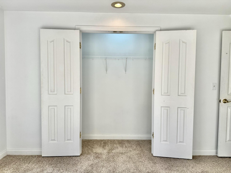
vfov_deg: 56.8
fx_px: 160
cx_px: 116
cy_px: 86
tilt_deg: -2.9
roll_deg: -0.1
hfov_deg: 71.6
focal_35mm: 24
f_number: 1.78
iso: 80
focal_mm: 6.86
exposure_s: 1/597
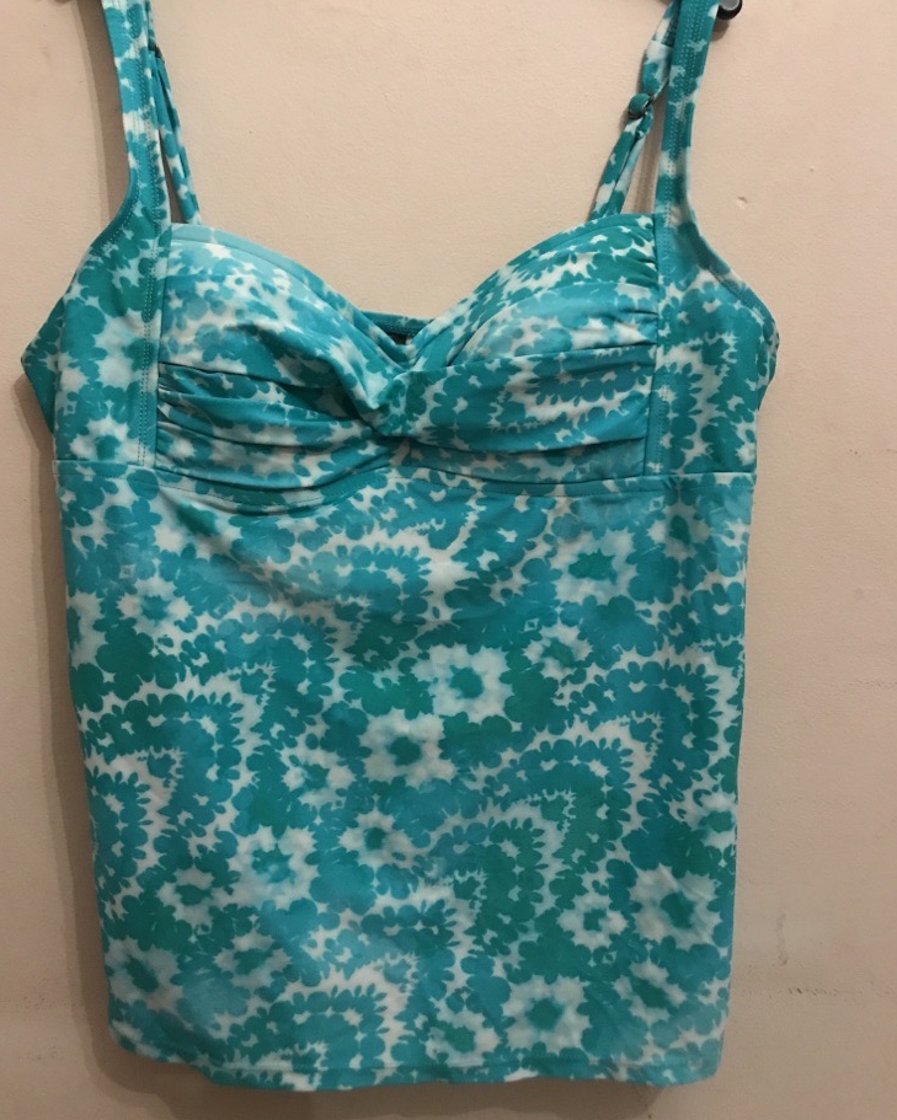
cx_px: 439
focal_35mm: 30
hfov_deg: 48.5
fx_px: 995
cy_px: 530
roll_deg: -0.4
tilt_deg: -4.4
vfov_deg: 58.7
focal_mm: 3.99
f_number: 1.8
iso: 80
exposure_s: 1/7
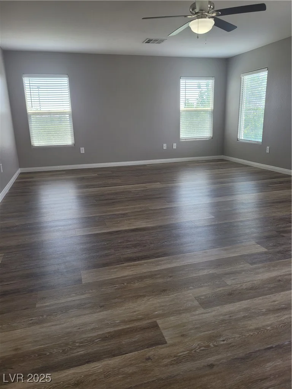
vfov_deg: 67.3
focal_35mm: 26
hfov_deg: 53.1
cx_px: 146
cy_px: 194
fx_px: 292
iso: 50
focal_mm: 5.4
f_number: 1.8
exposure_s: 1/120
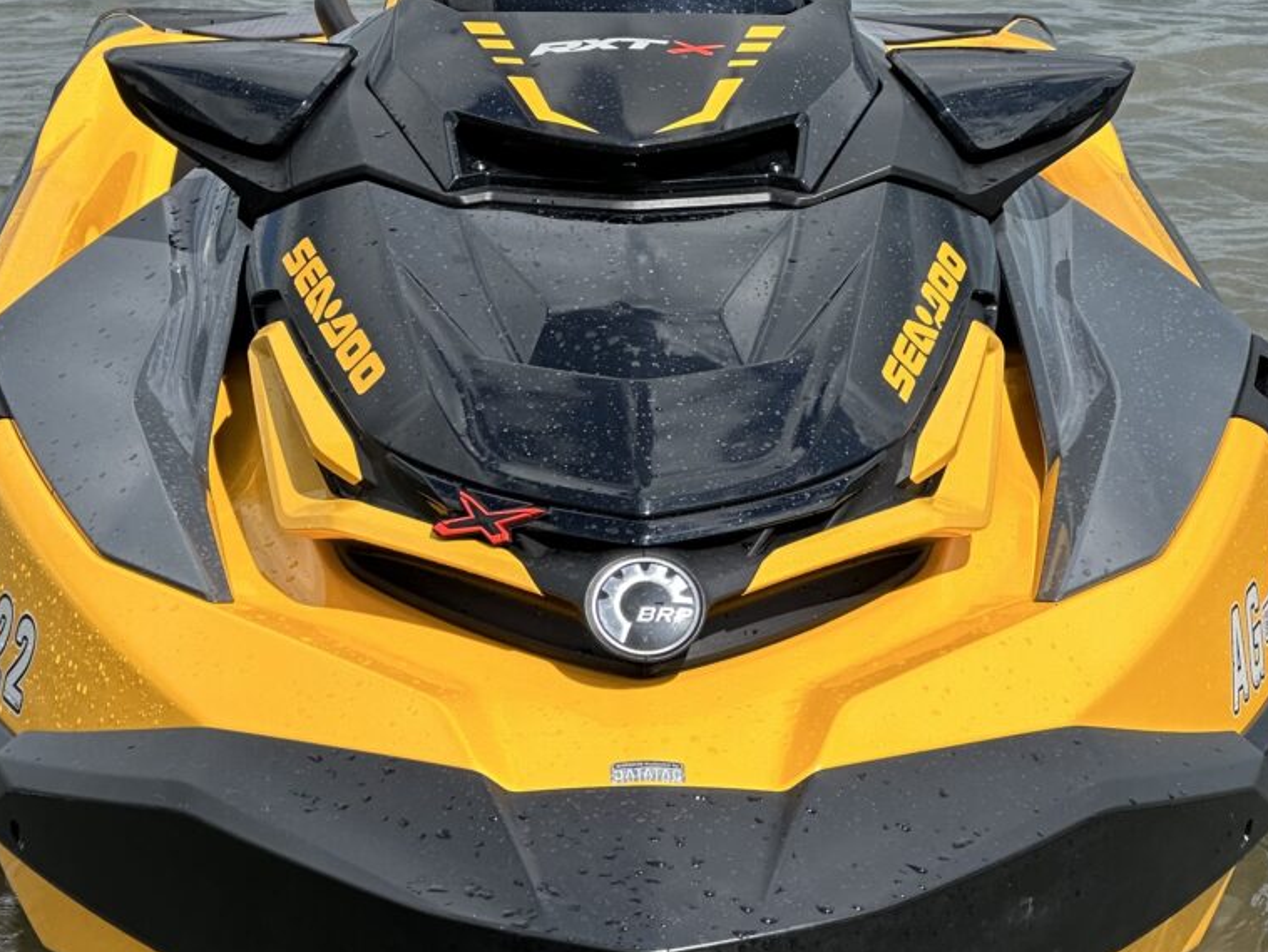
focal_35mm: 104
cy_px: 341
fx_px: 3811
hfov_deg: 18.9
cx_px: 554
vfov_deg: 14.2
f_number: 2.8
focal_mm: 9
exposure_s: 1/737
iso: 32
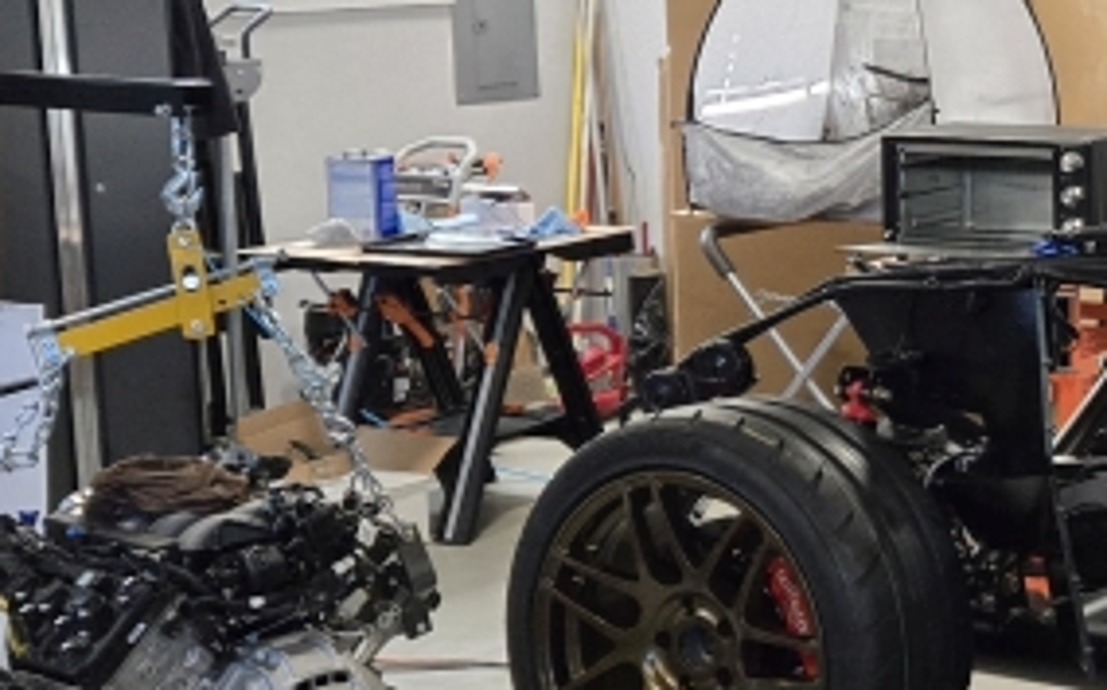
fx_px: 2653
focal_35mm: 88
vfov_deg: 14.8
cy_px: 288
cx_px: 1501
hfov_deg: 21.1
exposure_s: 1/120
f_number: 1.8
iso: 1000
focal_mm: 5.4
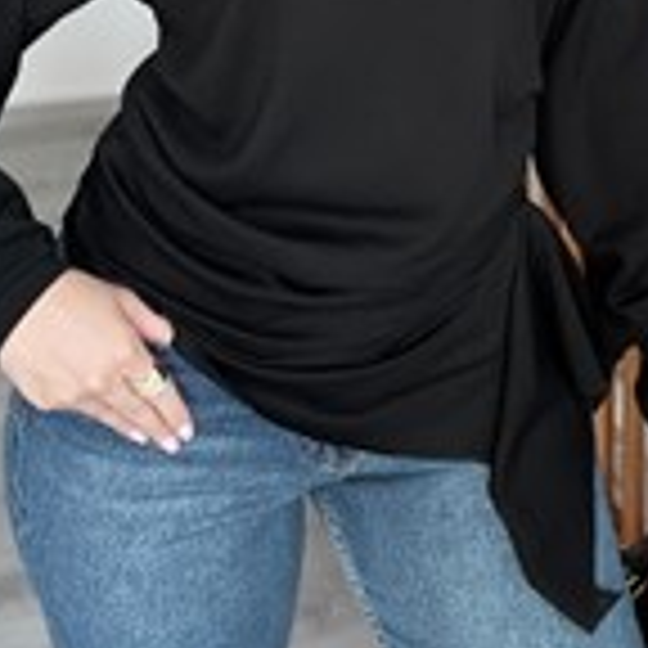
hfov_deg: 22.7
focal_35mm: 76
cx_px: 378
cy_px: -182
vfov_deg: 20.8
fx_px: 1610
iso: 100
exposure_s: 1/87
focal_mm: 2.71
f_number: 2.2
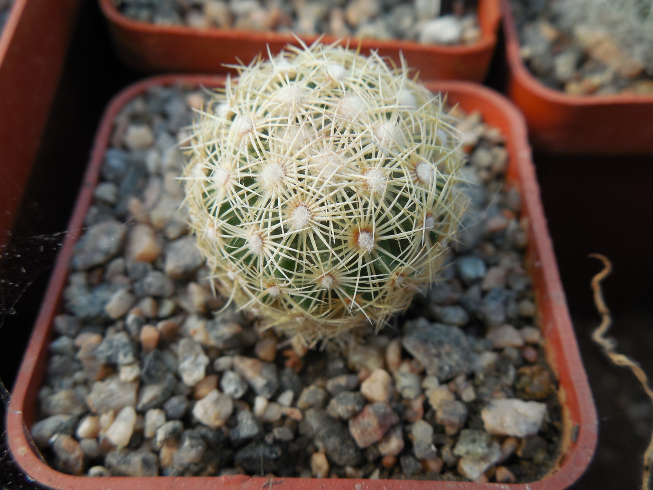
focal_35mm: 31
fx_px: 585
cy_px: 245
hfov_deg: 58.4
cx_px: 326
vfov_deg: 45.4
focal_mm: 5.6
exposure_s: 1/200
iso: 125
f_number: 3.6
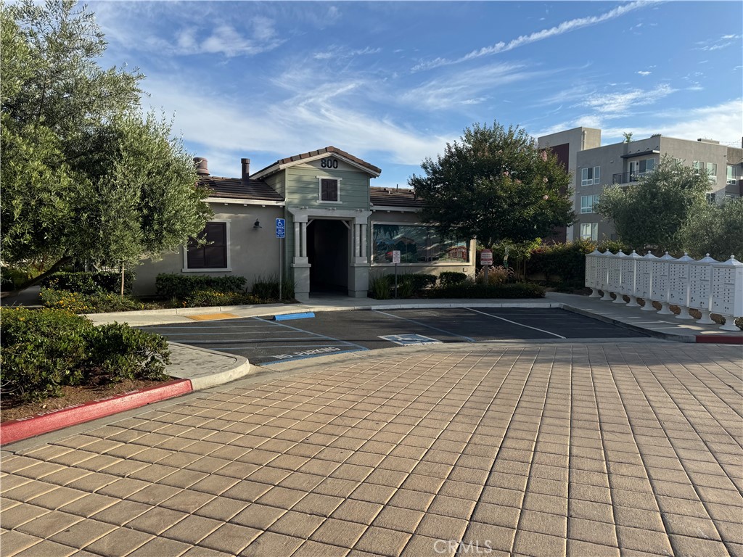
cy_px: 278
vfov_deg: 56.8
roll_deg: -0.4
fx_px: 515
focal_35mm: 24
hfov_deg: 71.6
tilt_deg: -4.2
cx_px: 372
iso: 80
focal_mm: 6.76
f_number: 1.78
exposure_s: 1/3247
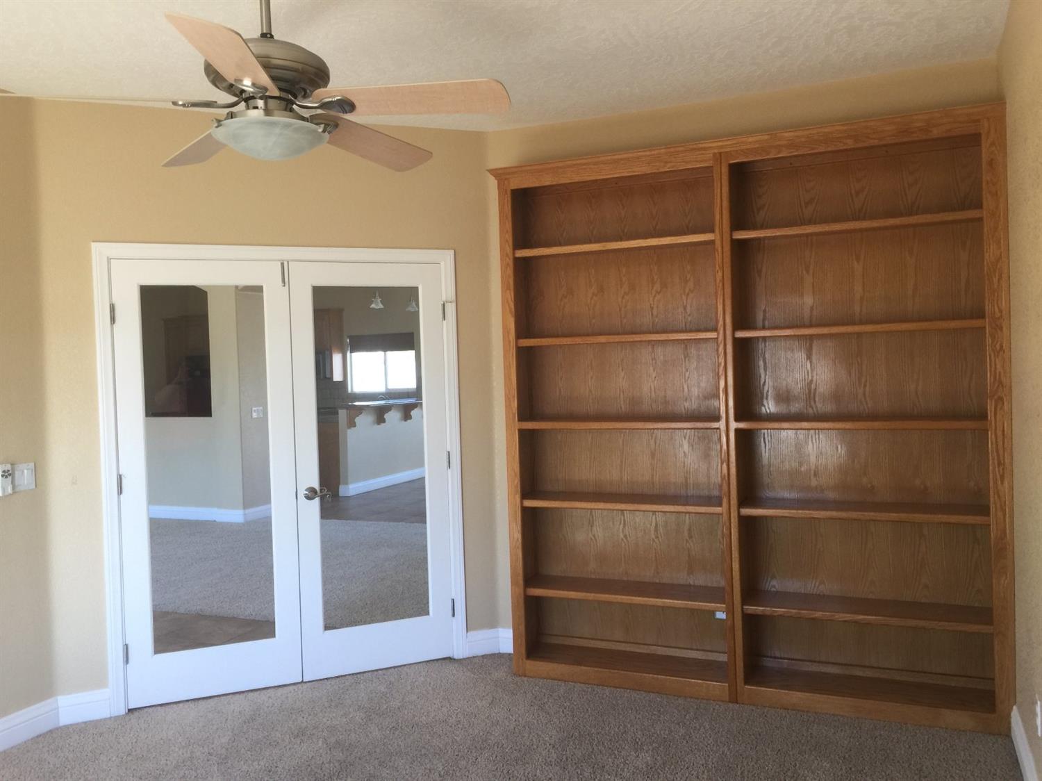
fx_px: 873
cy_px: 390
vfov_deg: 48.2
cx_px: 521
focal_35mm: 29
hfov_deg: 61.7
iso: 32
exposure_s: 1/40
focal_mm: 4.15
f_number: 2.2
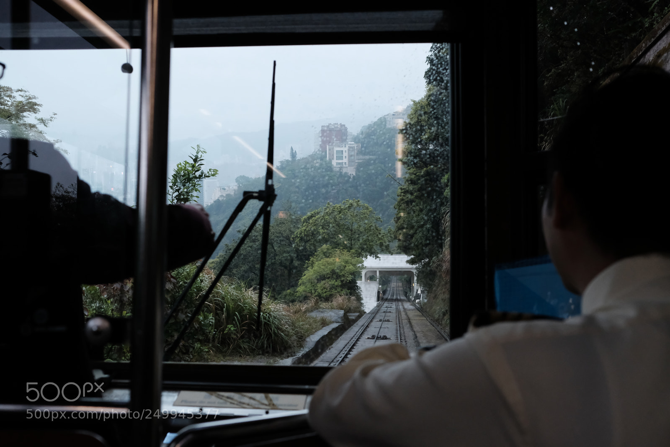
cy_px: 224
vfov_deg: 37.9
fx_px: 651
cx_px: 335
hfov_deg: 54.4
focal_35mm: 35
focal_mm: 23
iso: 3200
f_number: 4
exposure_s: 1/500
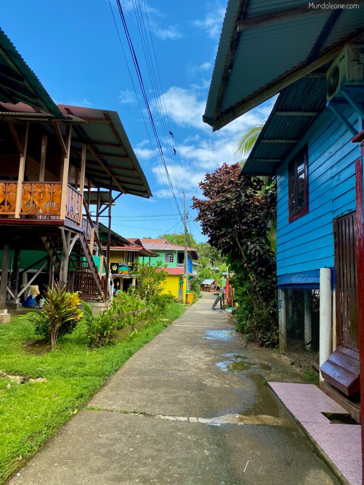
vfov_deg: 67.3
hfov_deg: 53.1
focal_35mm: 26
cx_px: 182
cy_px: 242
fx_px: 365
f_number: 1.8
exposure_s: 1/1082
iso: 32
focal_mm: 4.25
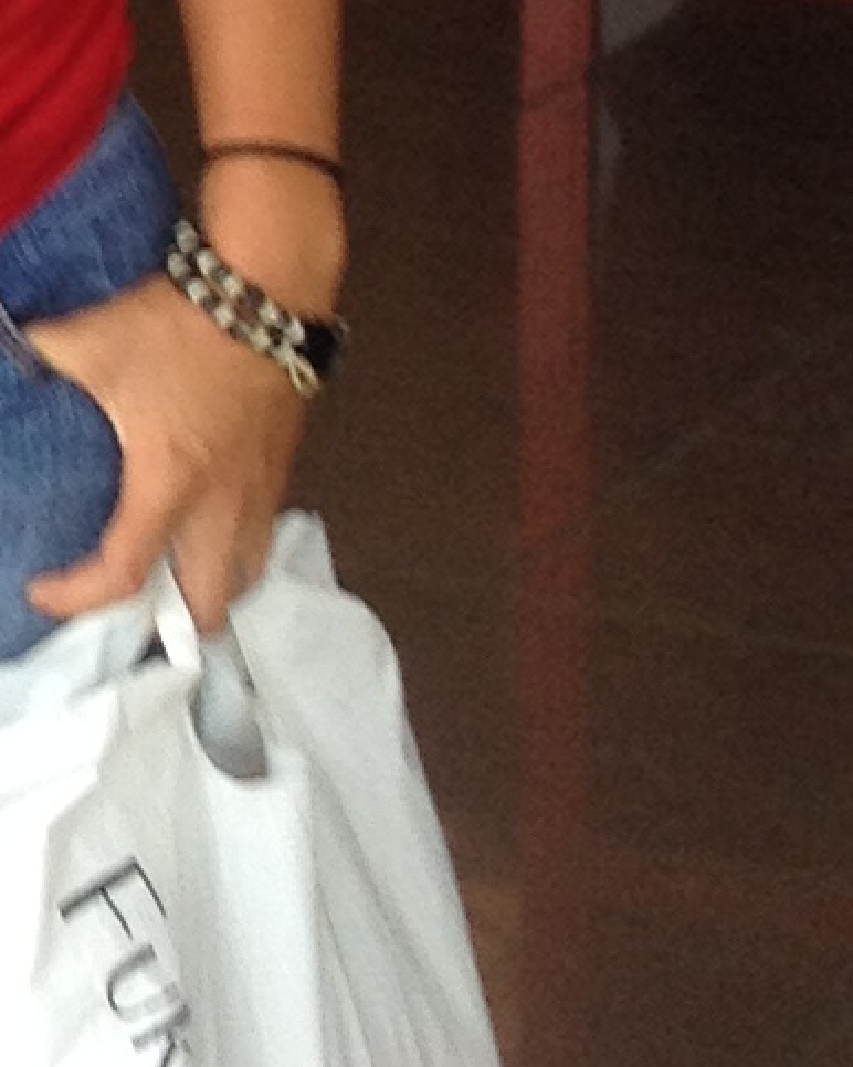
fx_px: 7294
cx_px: -1344
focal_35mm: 231
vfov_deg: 8.2
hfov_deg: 6.3
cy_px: -499
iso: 50
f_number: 2.4
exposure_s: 1/144
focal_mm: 4.28
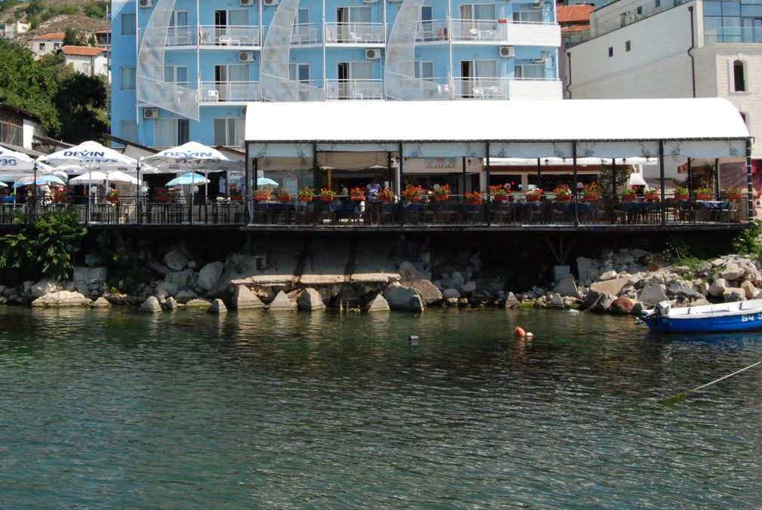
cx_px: 216
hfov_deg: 39.5
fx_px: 1038
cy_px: 134
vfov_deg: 27.3
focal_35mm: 49
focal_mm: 22
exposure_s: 1/1000
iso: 1250
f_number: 16
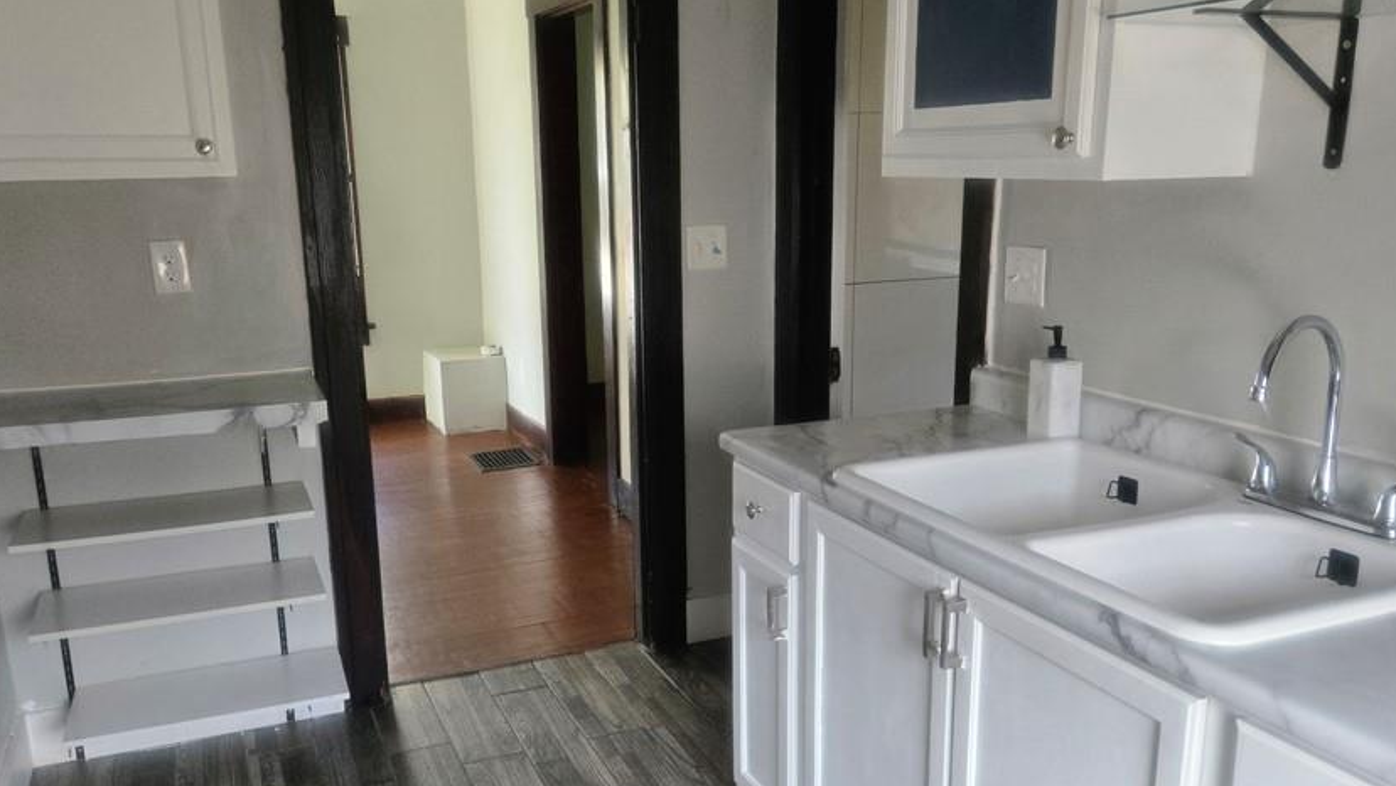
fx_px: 1148
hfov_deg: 62.6
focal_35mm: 31
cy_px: 425
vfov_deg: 37.8
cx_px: 693
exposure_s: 1/120
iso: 320
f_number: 1.8
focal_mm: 5.4
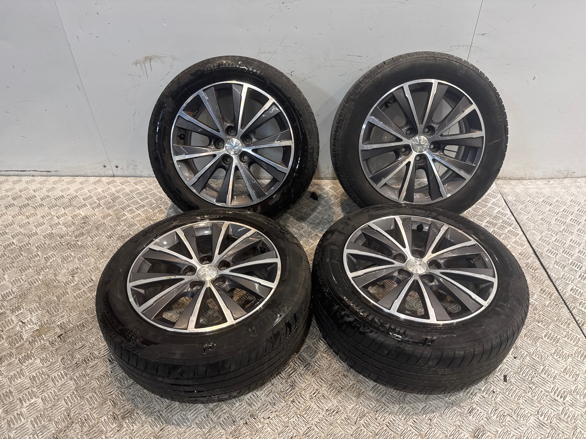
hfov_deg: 71.6
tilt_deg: -40.3
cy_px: 220
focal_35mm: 24
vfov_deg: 56.8
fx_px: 406
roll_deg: +0.2
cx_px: 293
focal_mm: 6.76
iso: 100
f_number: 1.78
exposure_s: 1/100
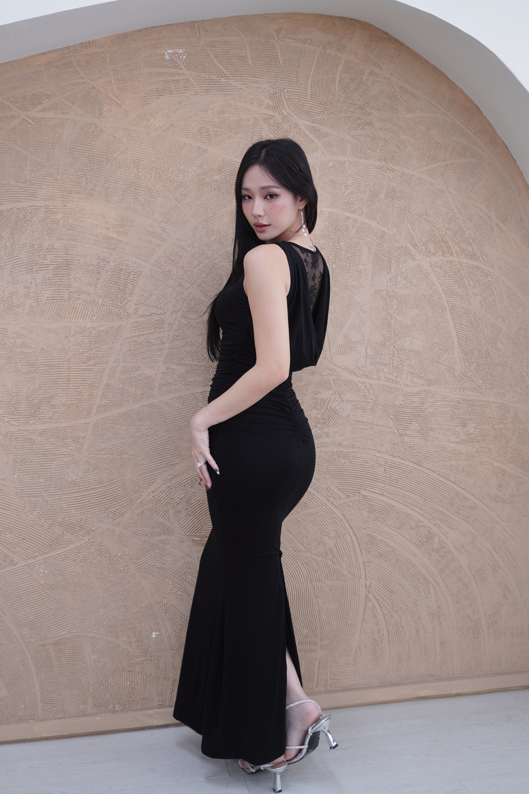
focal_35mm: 34
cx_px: 264
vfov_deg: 55.1
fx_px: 760
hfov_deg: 38.4
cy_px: 397
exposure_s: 1/40
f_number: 4
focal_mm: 23
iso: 200
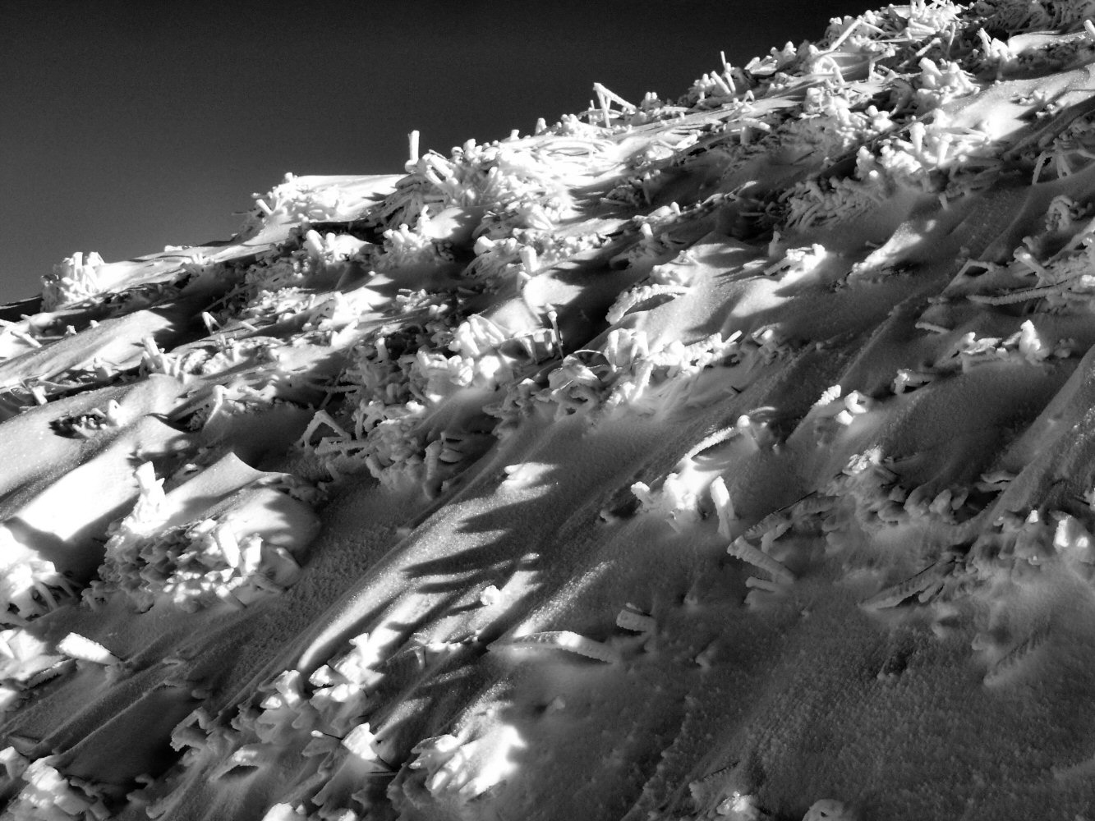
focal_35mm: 57
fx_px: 1803
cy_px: 410
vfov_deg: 25.7
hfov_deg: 33.8
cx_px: 548
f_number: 5
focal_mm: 10.29
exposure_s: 1/500
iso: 100
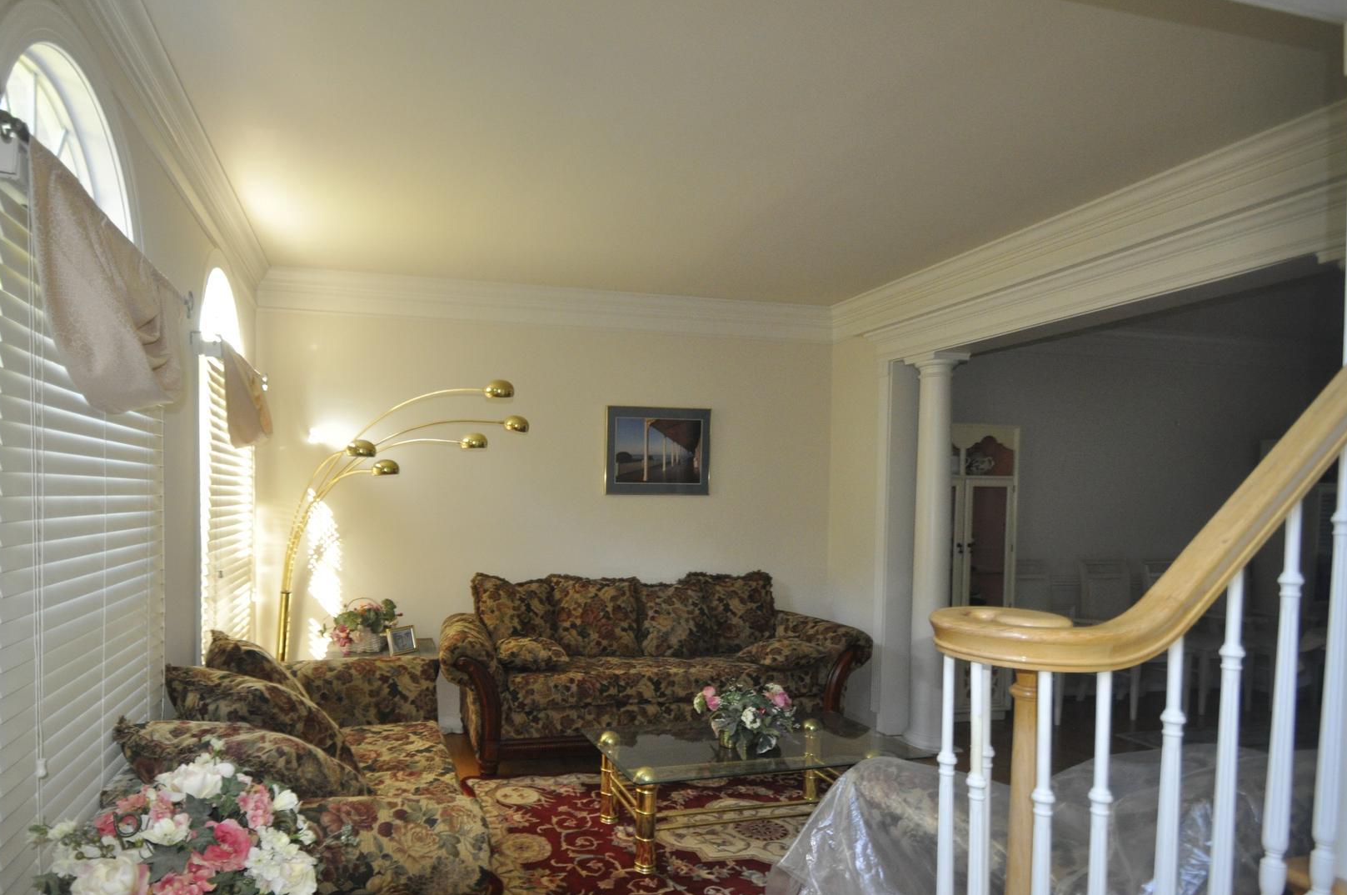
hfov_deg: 86.1
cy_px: 538
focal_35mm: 19
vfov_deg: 63.8
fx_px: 710
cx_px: 553
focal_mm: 10
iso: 800
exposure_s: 1/60
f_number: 3.5
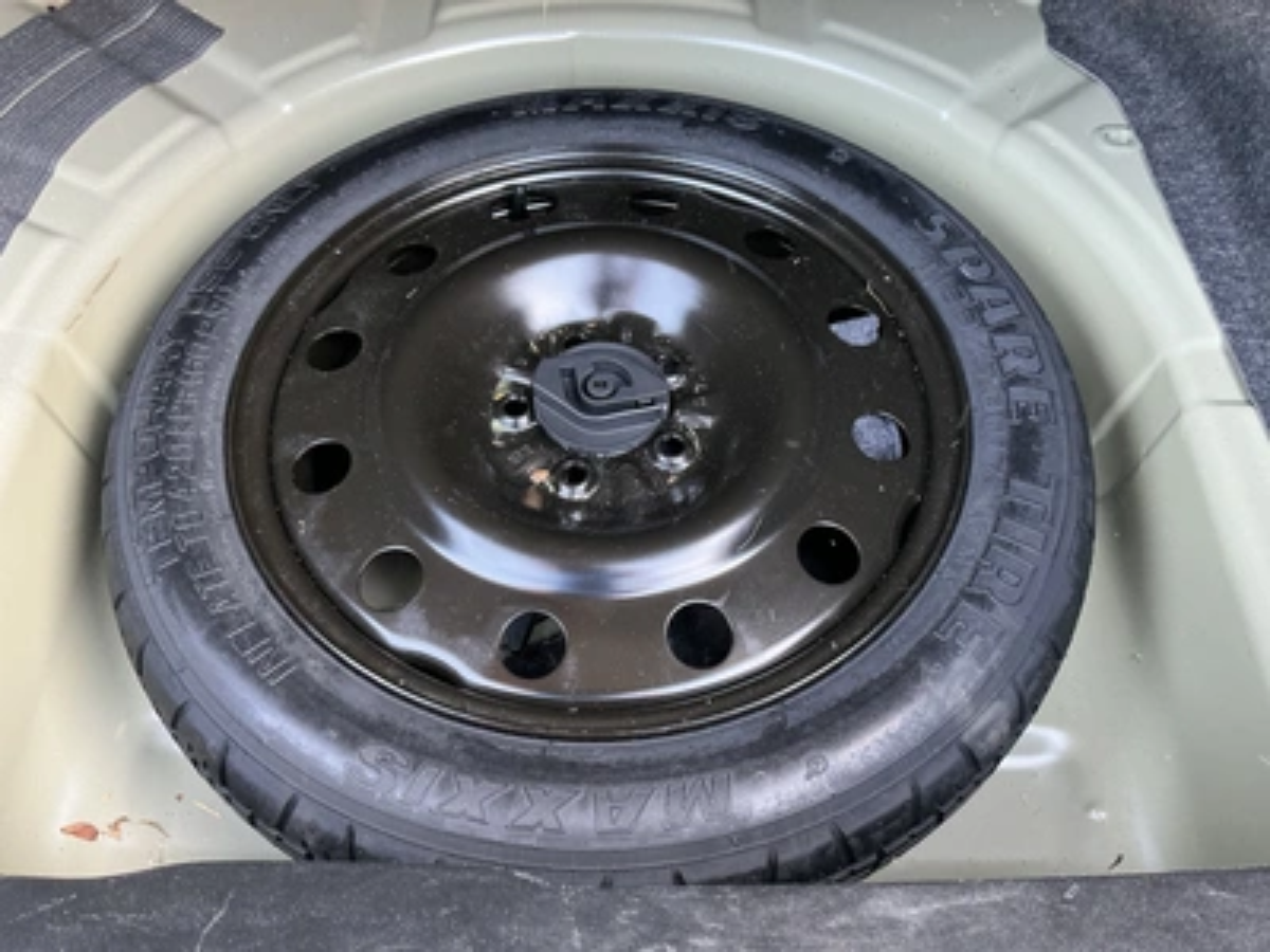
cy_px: 476
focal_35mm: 28
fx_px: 1027
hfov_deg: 63.4
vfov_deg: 49.7
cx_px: 635
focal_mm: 3
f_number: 1.8
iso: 160
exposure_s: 1/60
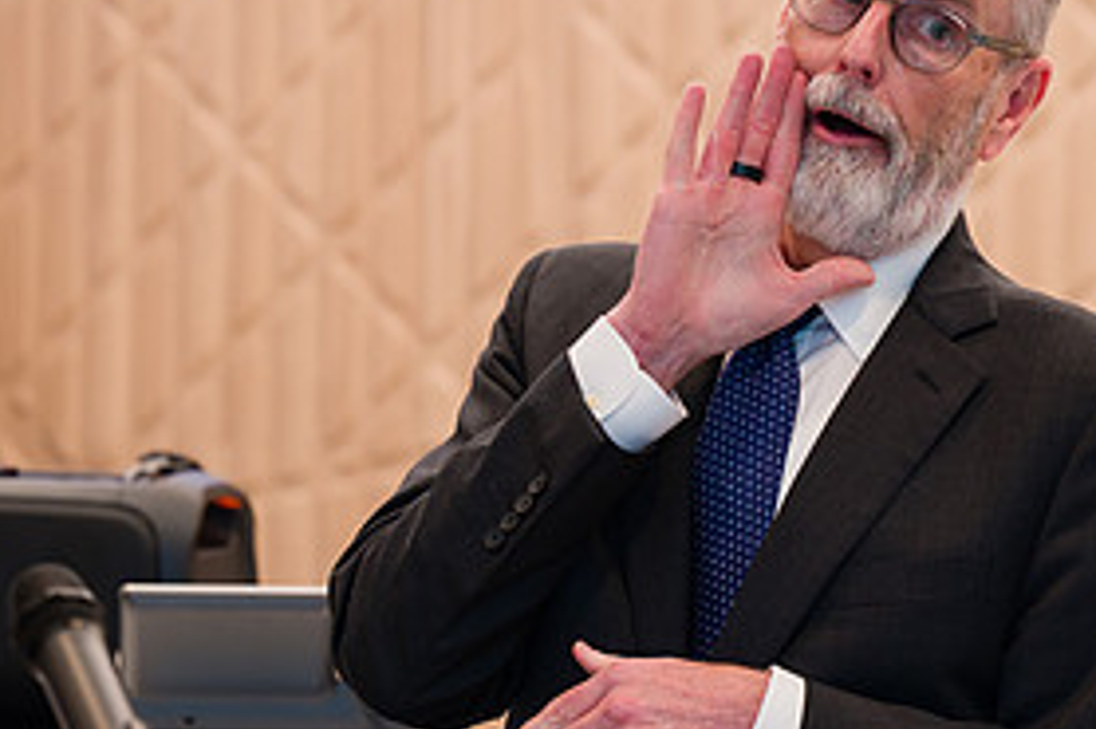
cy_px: 316
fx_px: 6024
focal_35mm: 198
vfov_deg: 6.9
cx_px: 786
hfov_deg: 10.4
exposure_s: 1/200
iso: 400
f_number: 3.2
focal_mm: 85
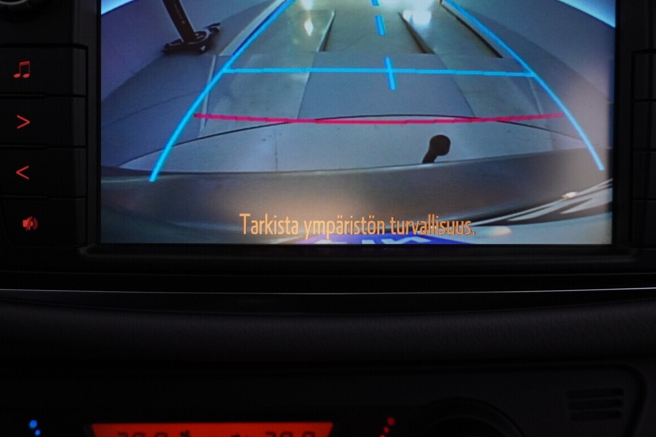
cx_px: 313
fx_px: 796
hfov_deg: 44.8
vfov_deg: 30.5
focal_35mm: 44
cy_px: 145
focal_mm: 21
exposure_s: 1/60
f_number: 4
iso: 2000
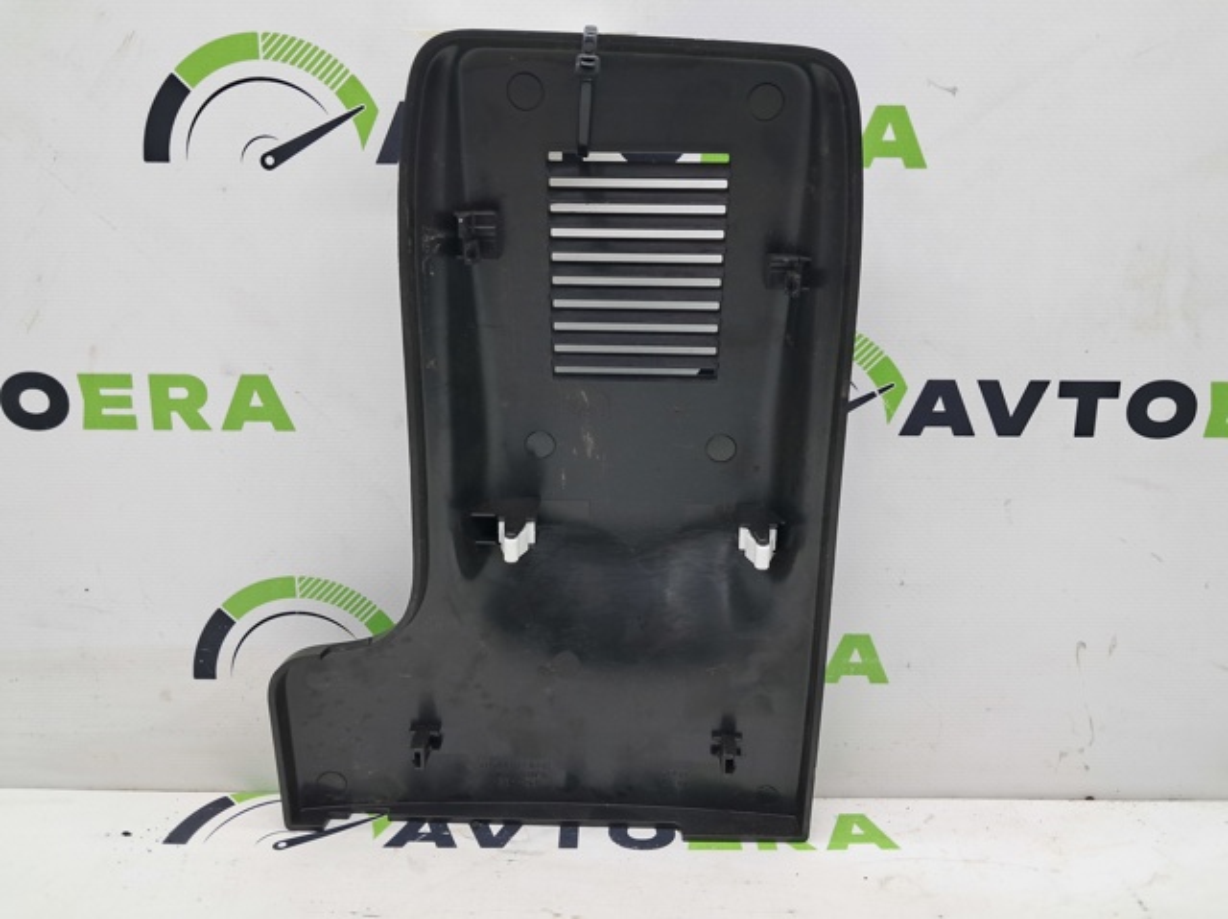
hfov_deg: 65.4
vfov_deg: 51.3
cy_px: 460
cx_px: 614
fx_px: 957
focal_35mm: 27
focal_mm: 4
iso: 50
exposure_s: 1/50
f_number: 1.8
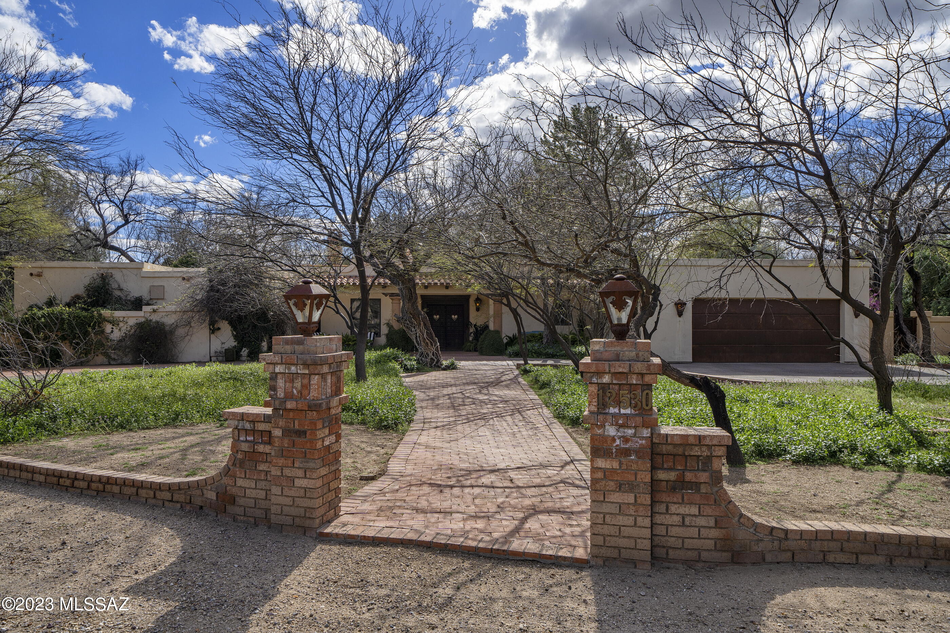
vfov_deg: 53.1
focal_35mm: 24
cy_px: 316
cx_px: 475
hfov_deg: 73.8
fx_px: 633
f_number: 11
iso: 100
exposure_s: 1/160
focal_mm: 24
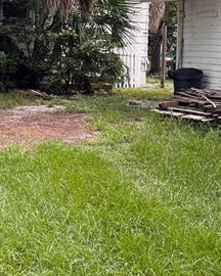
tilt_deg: -4.1
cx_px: 63
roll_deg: -1.5
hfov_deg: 17.2
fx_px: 728
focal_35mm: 89
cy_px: 83
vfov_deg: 21.4
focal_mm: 6.76
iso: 80
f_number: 1.78
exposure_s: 1/414
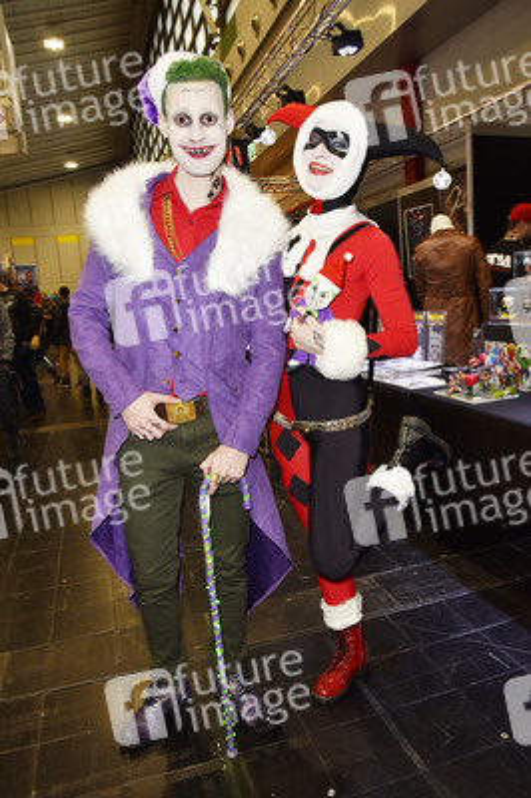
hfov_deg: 53.1
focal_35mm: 24
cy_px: 399
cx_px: 266
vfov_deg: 73.8
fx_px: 532
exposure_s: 1/125
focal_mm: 24
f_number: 6.3
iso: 1250
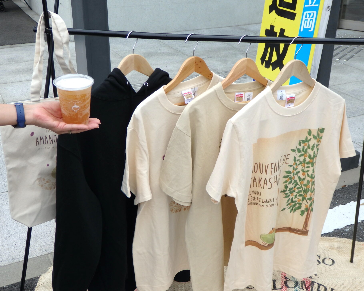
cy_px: 144
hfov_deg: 42.9
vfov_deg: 34.9
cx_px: 190
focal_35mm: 43
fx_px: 463
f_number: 3.7
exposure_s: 1/640
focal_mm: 7.3
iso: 125
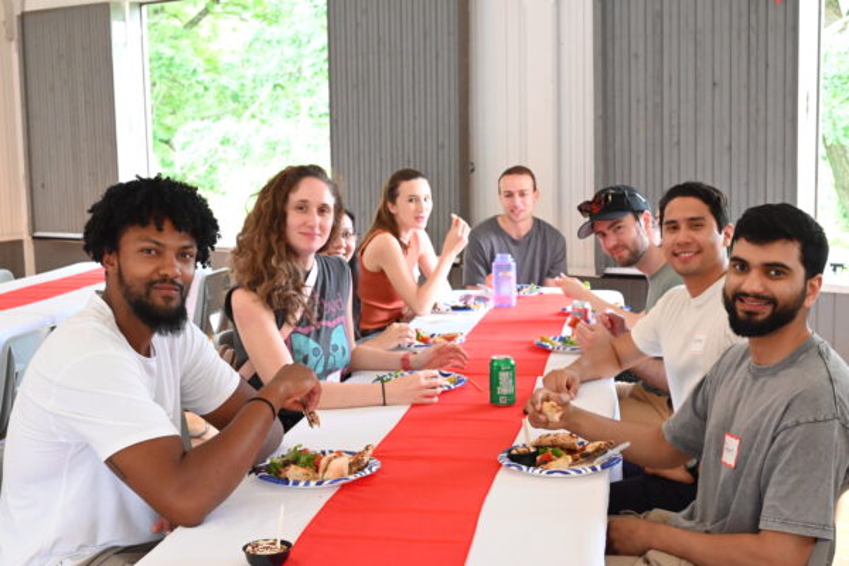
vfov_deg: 27.0
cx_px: 424
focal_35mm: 50
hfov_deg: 39.6
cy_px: 283
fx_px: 1179
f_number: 10
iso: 12800
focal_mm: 50
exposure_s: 1/60
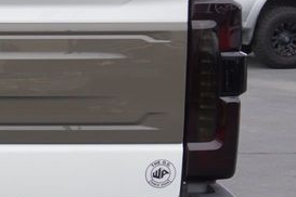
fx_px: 1158
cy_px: 131
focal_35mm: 141
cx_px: -140
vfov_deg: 9.7
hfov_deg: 13.7
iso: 100
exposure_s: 1/160
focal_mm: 25
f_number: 6.3
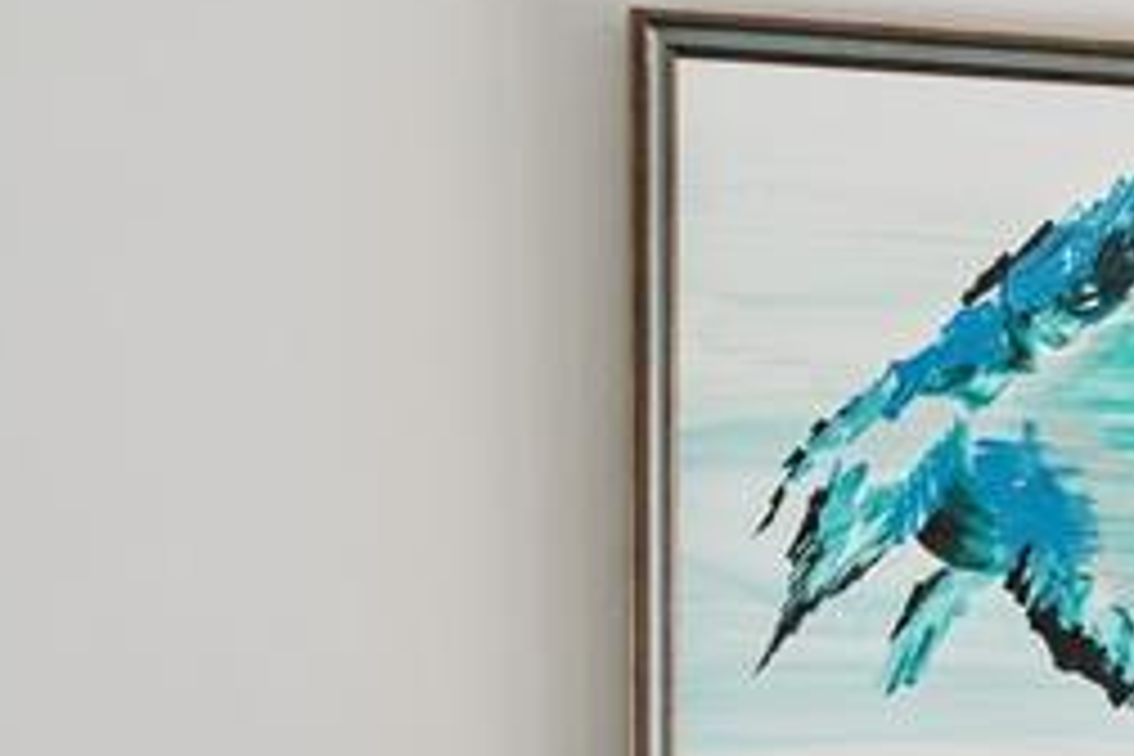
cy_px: 891
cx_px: 1530
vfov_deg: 11.8
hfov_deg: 16.8
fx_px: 3591
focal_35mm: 114
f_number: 7.1
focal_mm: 28
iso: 200
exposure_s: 1/25
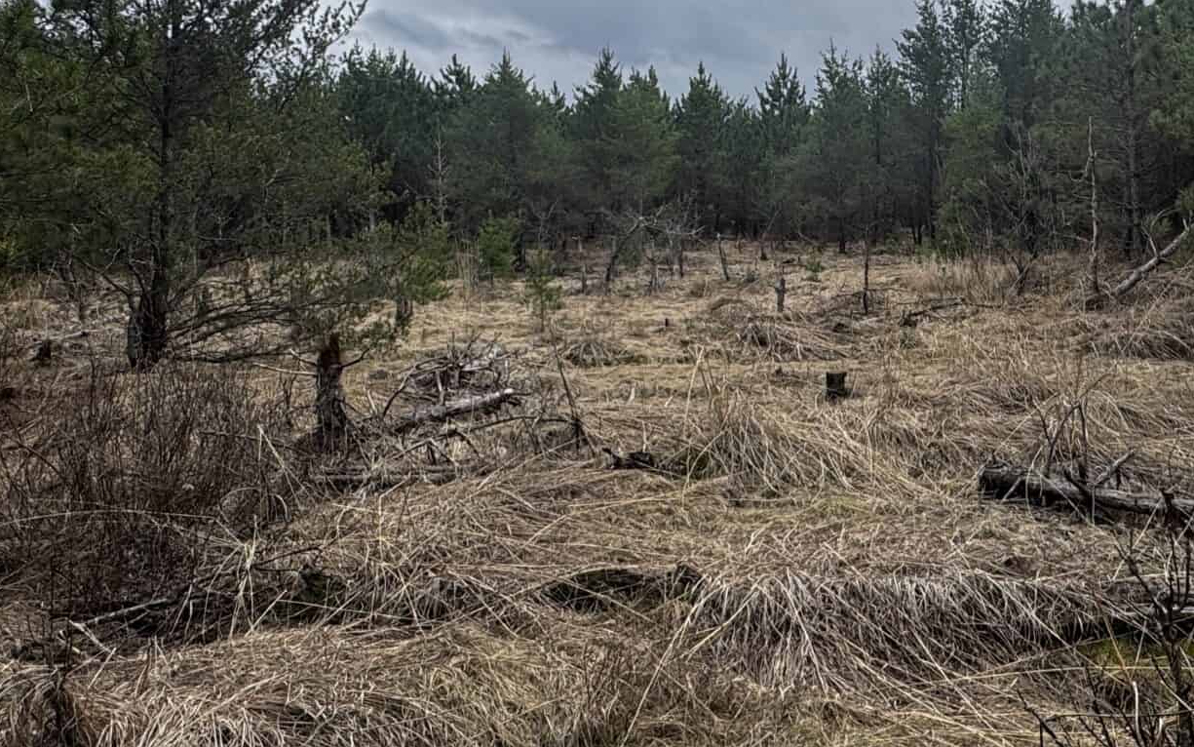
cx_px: 790
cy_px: 249
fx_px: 1009
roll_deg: +2.2
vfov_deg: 40.1
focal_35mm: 31
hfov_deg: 59.9
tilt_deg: -0.9
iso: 40
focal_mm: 2.22
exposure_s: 1/1198
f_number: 2.2
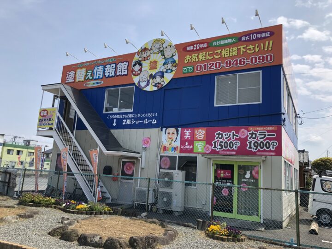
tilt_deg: +9.5
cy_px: 124
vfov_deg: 49.7
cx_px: 166
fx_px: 269
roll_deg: -5.3
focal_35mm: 28
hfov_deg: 63.4
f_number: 1.8
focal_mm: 3.99
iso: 20
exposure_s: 1/1715
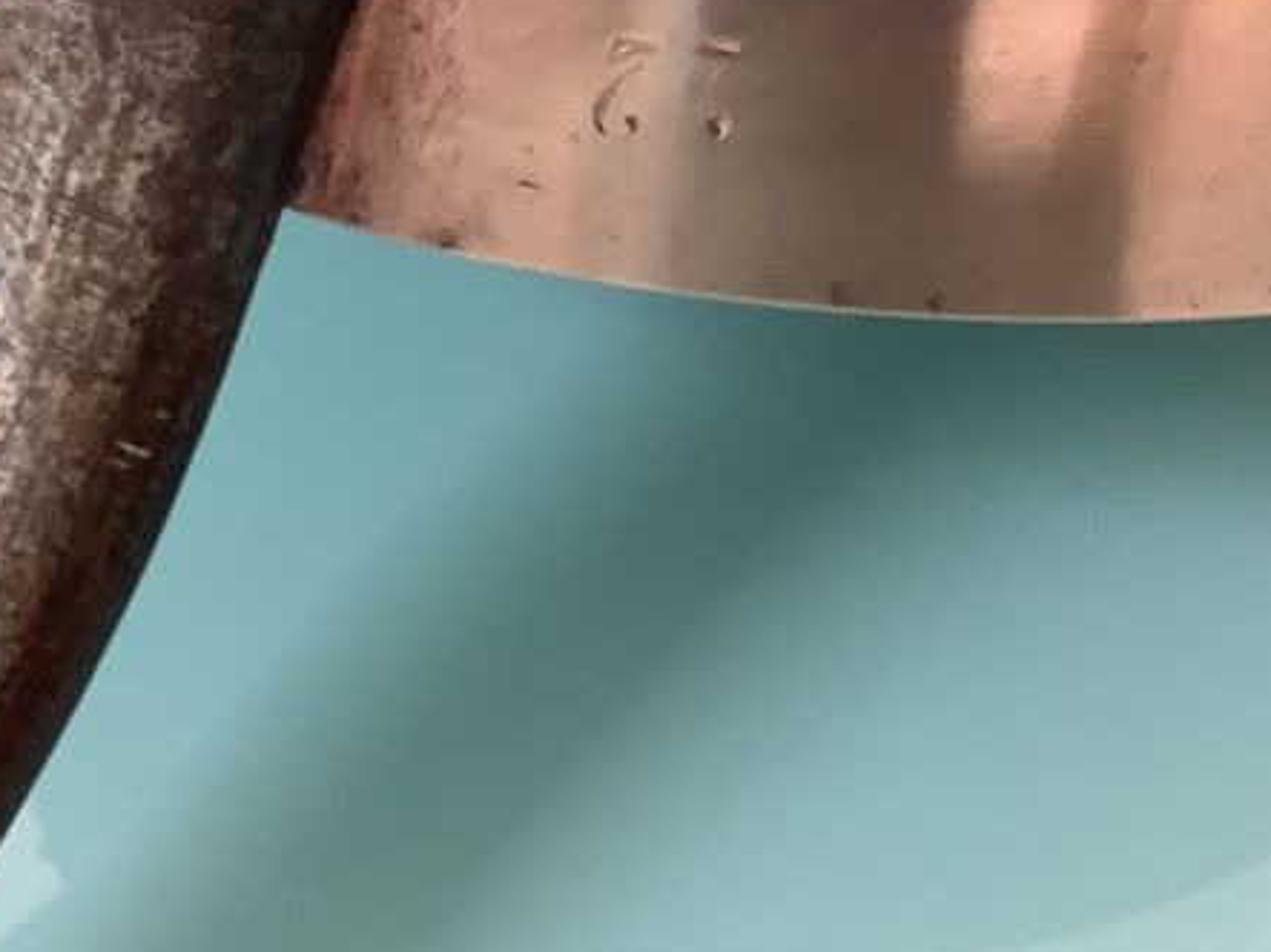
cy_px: 72
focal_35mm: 70
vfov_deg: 20.5
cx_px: 384
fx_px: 2570
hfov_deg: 27.5
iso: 125
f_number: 2.4
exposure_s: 1/50
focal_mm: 3.3
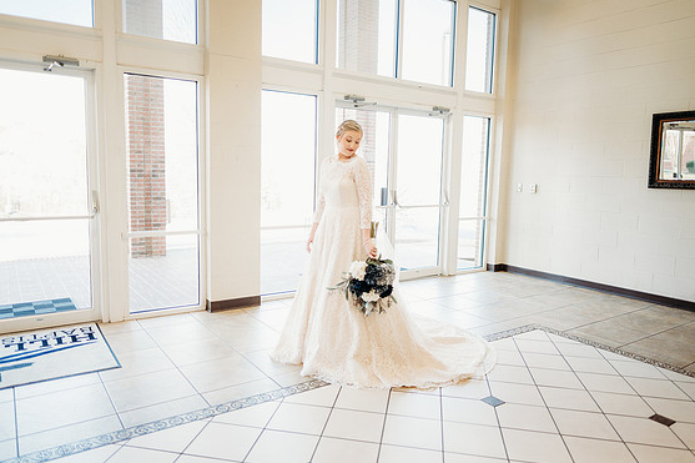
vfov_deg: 51.2
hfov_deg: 71.5
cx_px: 334
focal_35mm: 25
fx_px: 482
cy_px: 224
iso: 320
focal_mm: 24
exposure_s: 1/160
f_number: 1.8
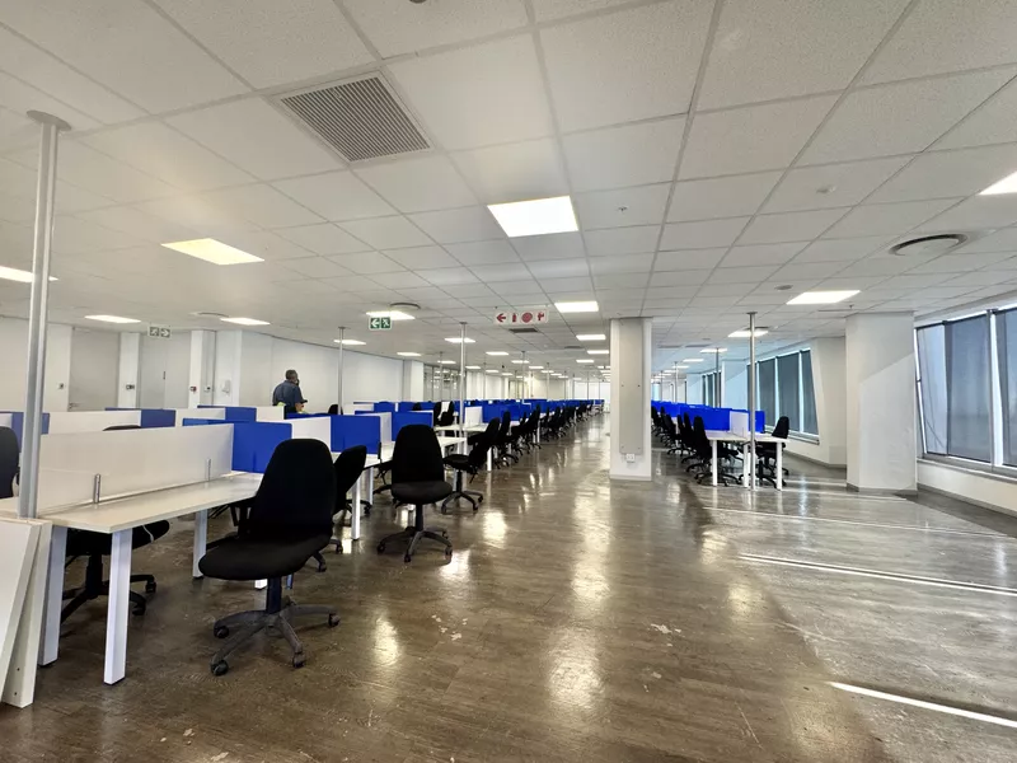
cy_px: 382
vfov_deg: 85.7
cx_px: 508
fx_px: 411
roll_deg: -0.1
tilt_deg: +2.1
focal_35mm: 14
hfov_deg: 102.1
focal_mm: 2.22
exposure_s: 1/100
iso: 160
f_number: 2.2
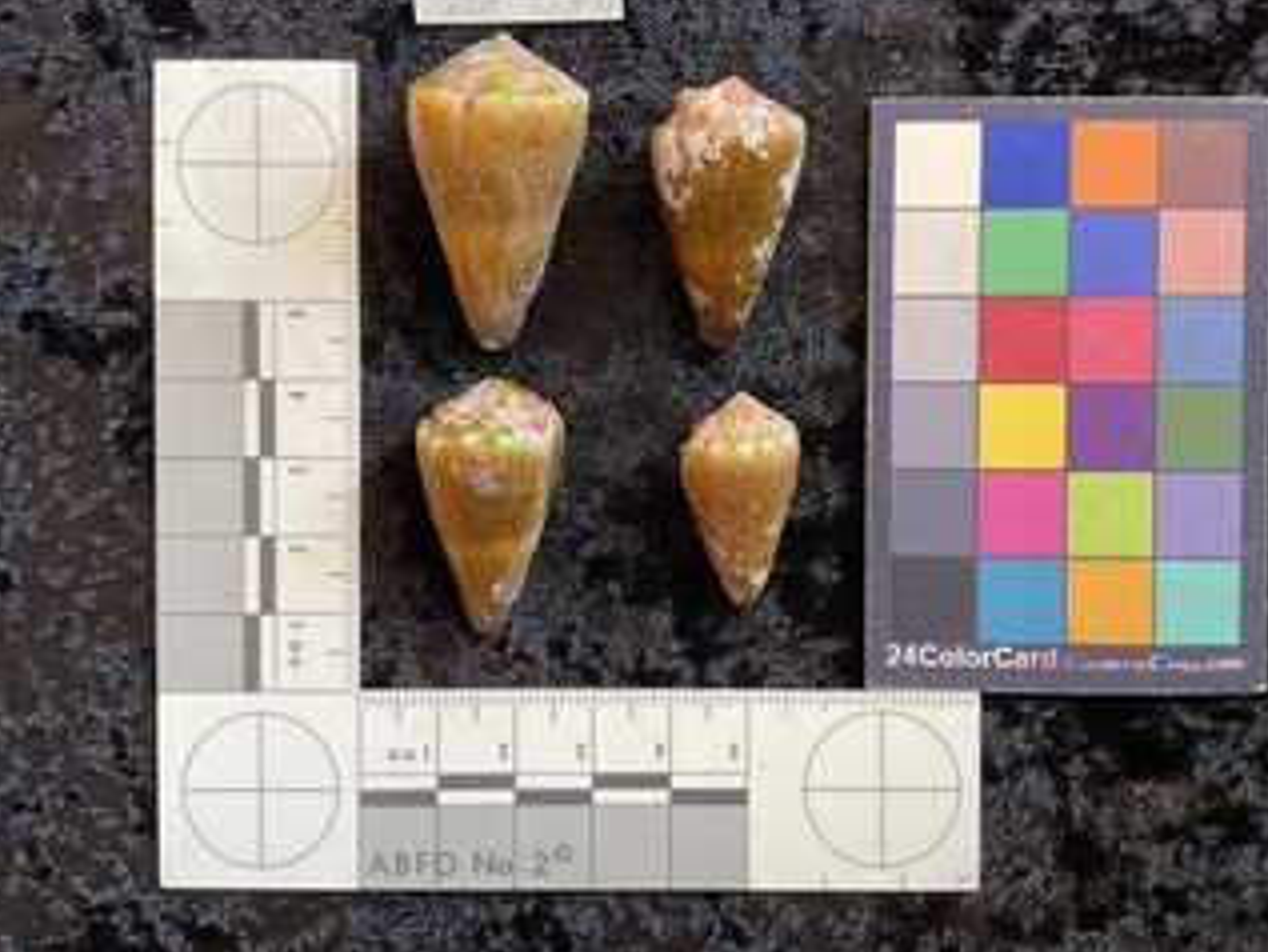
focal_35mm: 32
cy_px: 438
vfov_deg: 44.2
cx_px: 668
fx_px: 1173
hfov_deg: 56.8
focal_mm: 3
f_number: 1.8
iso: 50
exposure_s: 1/50
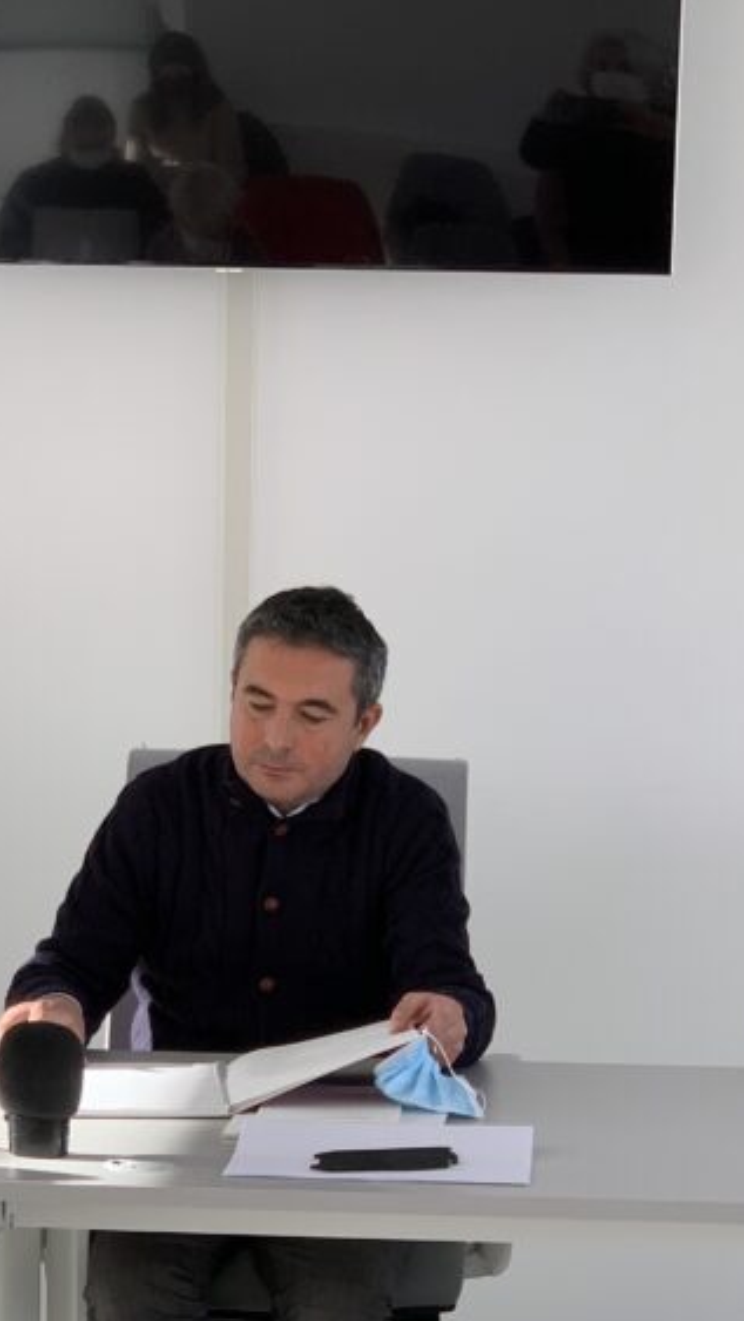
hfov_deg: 11.8
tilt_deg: -7.9
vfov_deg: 20.7
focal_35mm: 103
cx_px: 249
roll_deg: -0.9
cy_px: 892
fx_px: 3610
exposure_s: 1/122
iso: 50
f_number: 2.4
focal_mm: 6
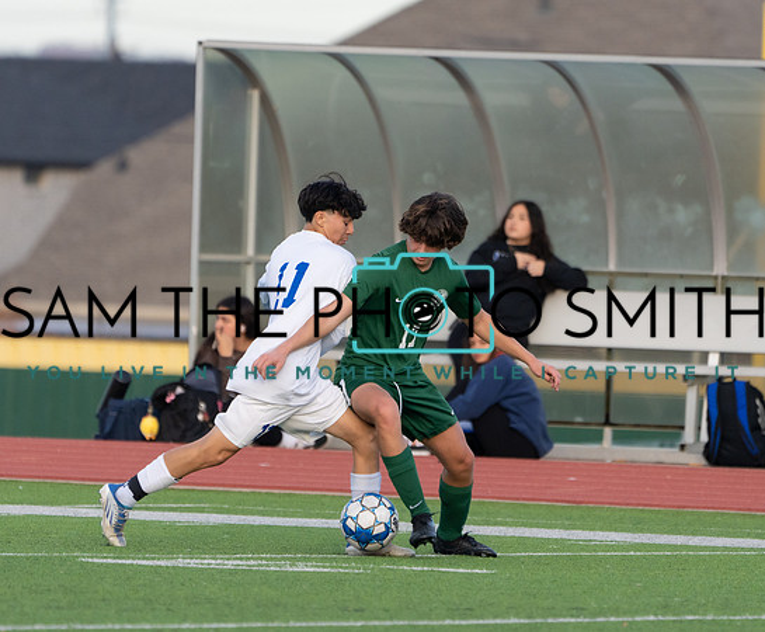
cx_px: 448
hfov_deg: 2.9
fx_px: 15173
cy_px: 284
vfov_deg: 2.4
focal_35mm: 662
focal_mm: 400
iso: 800
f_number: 5.6
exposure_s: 1/1250
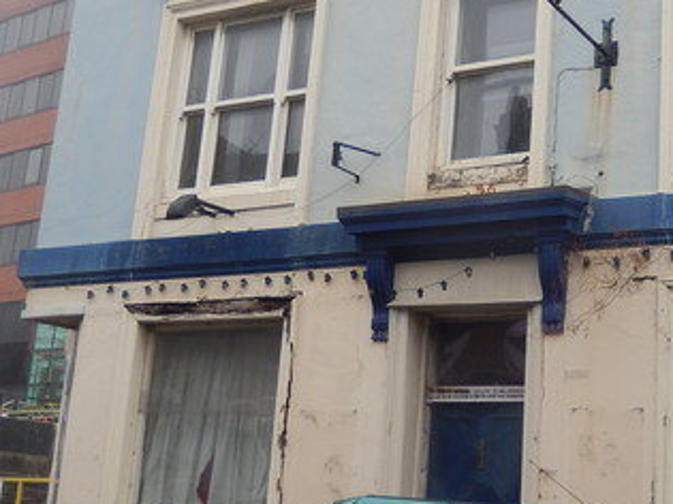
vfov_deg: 22.6
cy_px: 224
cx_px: 523
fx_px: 1263
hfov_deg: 29.3
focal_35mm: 65
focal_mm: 5.7
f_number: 3.8
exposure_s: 1/125
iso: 125
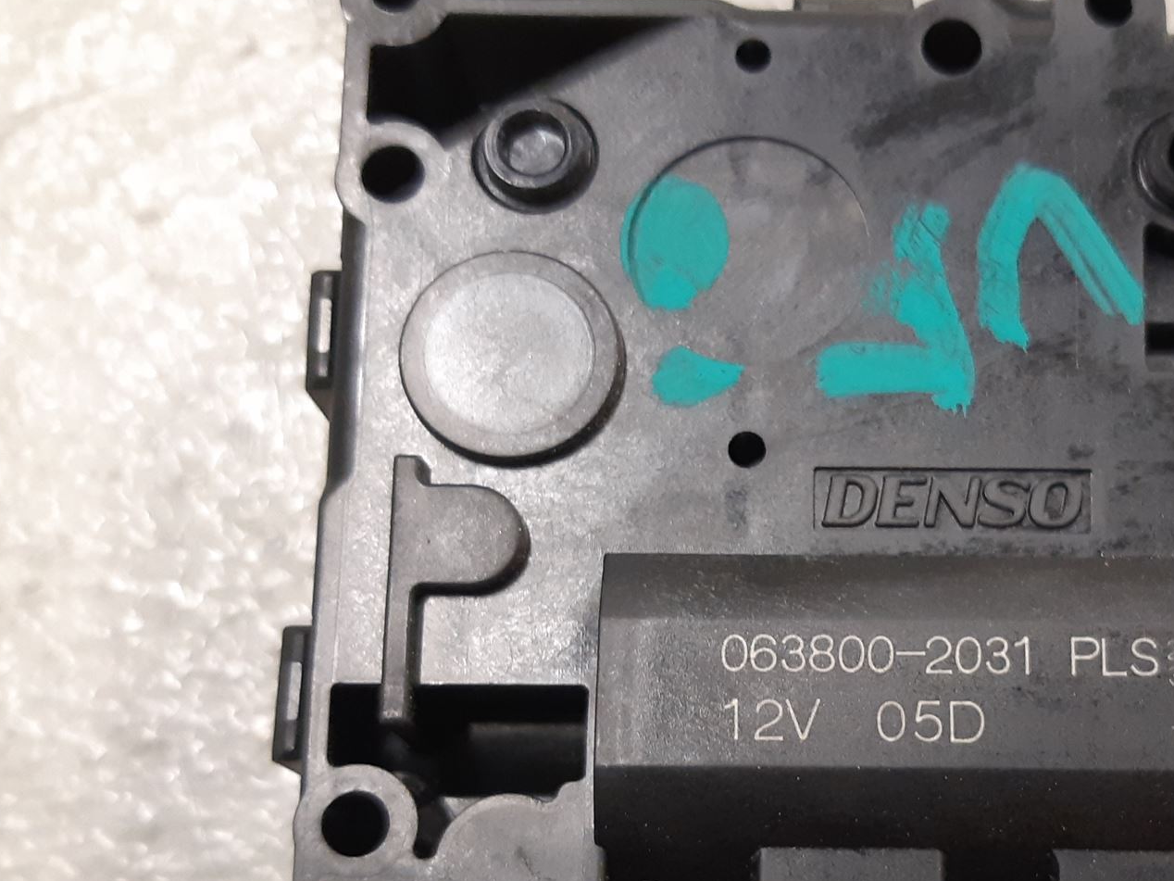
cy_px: 657
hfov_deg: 43.8
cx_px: 831
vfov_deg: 33.7
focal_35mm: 42
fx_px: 1424
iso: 200
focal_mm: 3.93
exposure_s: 1/33
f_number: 1.7
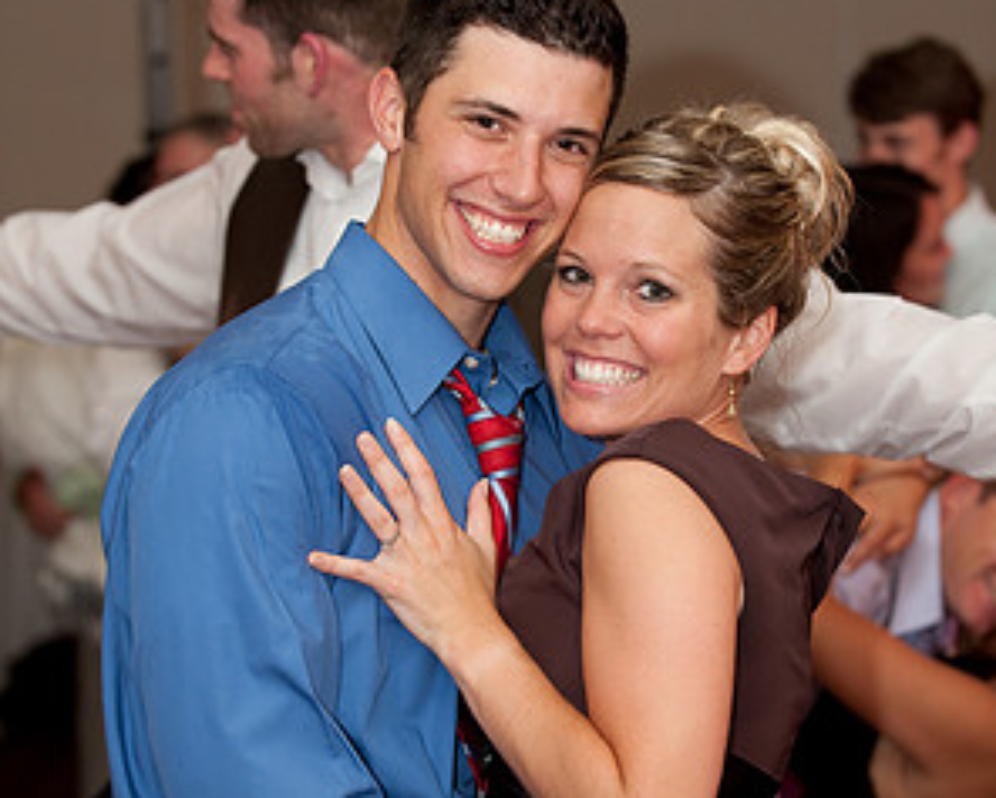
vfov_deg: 13.2
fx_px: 3450
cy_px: 492
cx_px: 500
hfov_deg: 16.4
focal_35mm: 117
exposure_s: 1/60
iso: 800
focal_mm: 82
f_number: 4.5
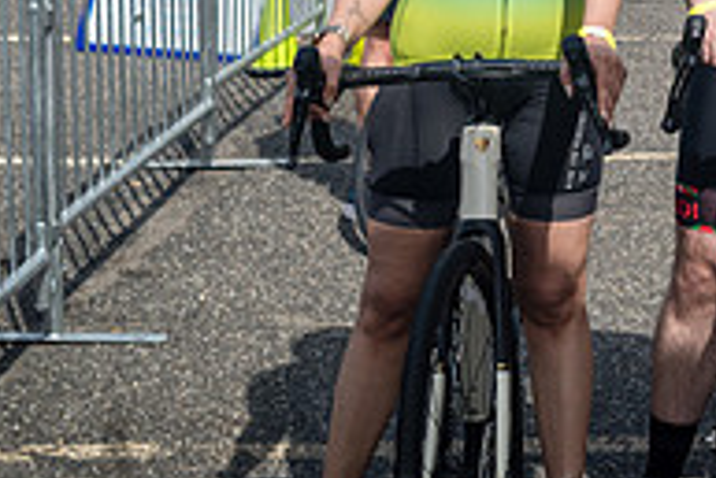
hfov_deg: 18.5
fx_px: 2090
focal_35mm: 105
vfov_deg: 12.7
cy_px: -117
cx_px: 831
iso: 200
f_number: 4
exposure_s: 1/2500
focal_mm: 35
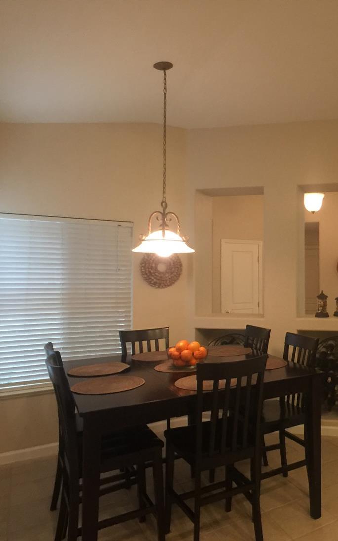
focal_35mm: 42
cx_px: 315
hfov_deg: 29.1
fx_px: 619
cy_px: 274
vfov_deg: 47.2
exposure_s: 1/15
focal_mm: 4.15
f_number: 2.2
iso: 100
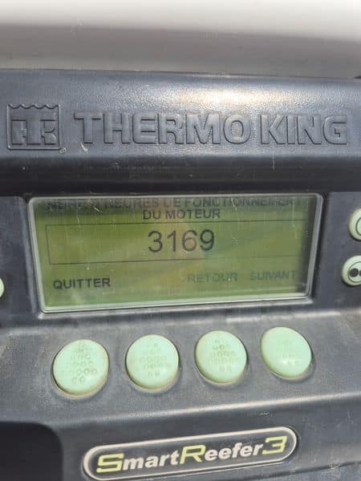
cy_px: 240
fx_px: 320
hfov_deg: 58.9
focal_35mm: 23
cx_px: 180
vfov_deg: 73.9
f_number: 1.8
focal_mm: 5.4
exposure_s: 1/1560
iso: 25
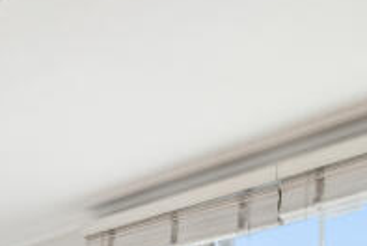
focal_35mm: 83
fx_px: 847
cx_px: 143
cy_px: 519
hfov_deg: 24.4
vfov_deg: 13.6
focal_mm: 16
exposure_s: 1/40
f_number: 11
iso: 400
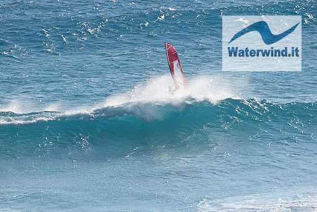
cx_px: 158
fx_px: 3965
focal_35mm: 450
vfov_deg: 3.1
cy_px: 106
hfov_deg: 4.6
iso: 200
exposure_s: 1/1000
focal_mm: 300
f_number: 8
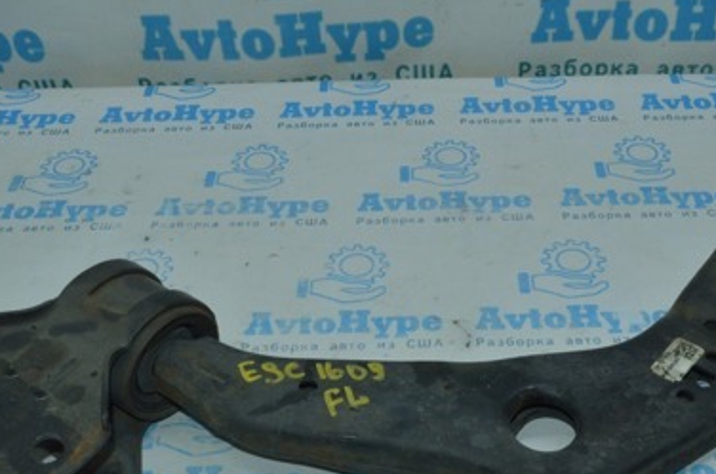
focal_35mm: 46
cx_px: 402
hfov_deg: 42.7
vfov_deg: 28.8
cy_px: 336
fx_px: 913
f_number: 16
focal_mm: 18
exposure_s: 1/40
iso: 720
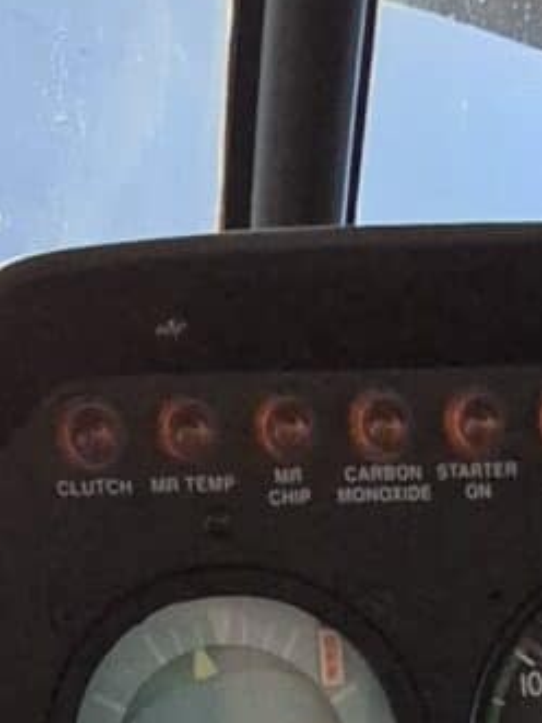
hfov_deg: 8.0
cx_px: 977
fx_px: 3718
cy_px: 1966
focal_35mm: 178
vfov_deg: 9.4
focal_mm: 5.4
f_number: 1.8
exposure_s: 1/50
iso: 1600
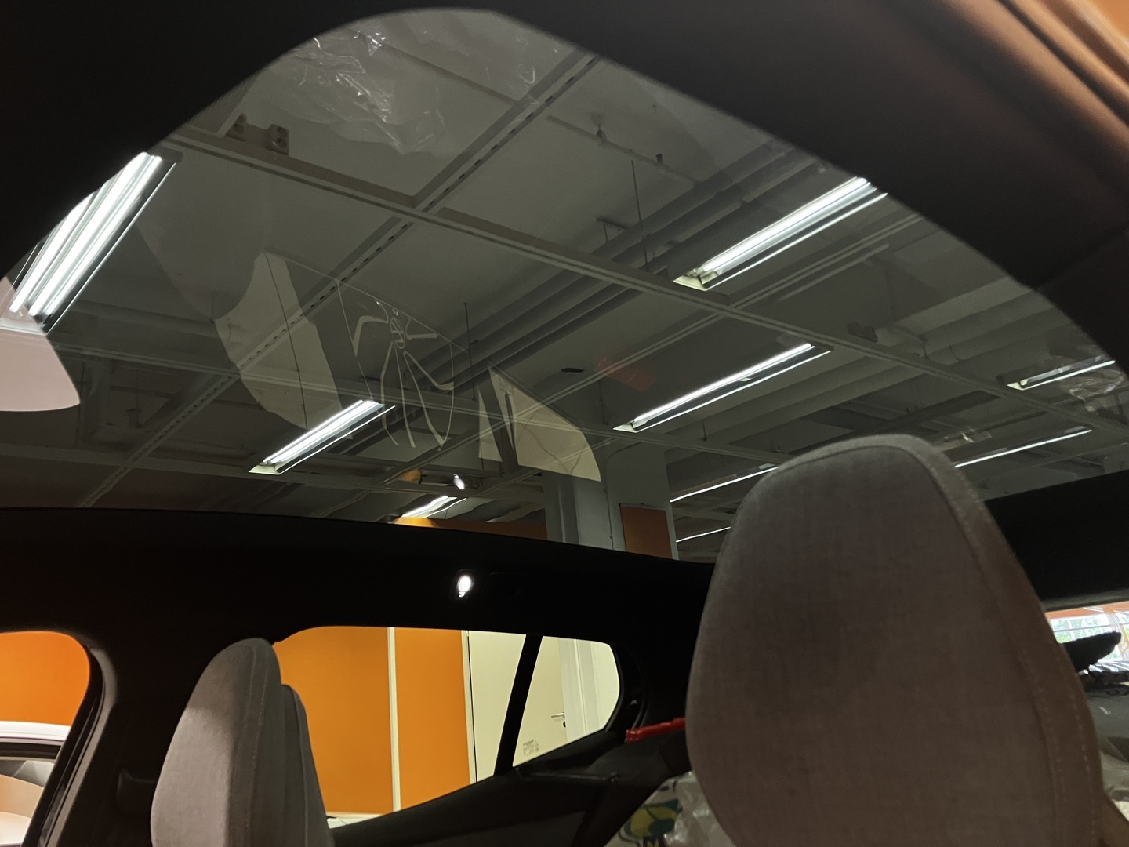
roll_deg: +5.8
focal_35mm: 28
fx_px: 913
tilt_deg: +18.0
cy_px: 424
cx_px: 564
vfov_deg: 49.7
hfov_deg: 63.4
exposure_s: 1/33
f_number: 1.8
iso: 250
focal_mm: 3.99
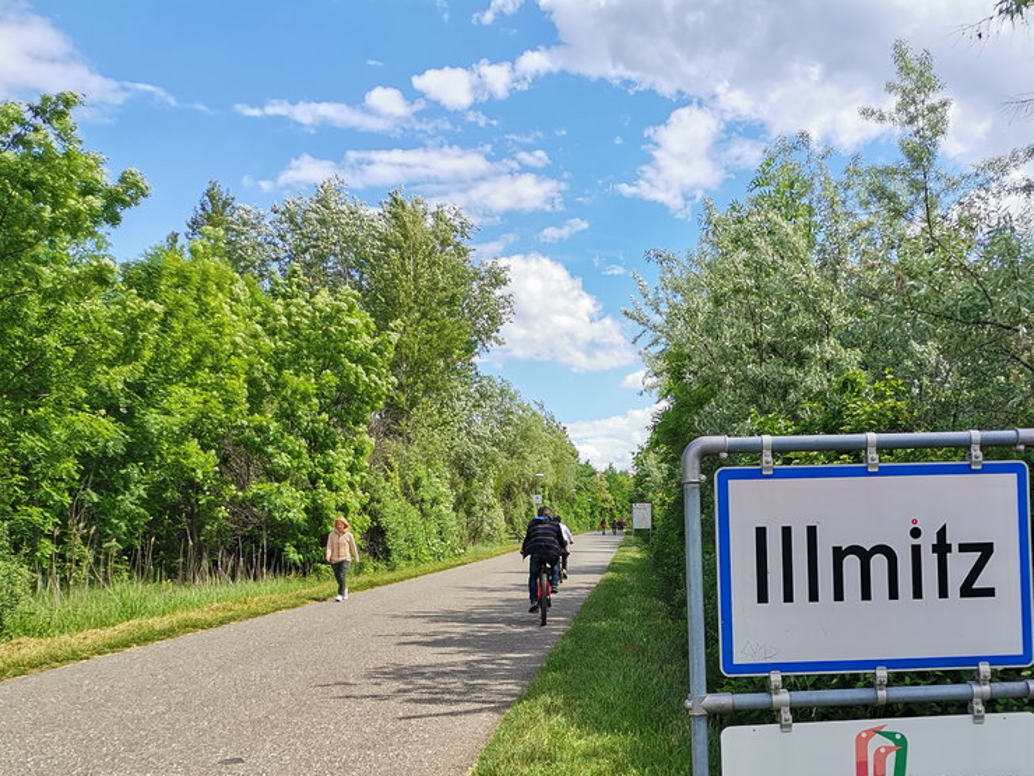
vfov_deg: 39.1
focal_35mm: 36
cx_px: 664
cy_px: 527
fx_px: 1075
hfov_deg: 50.7
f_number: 1.8
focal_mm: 4.75
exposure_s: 1/1689
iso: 50
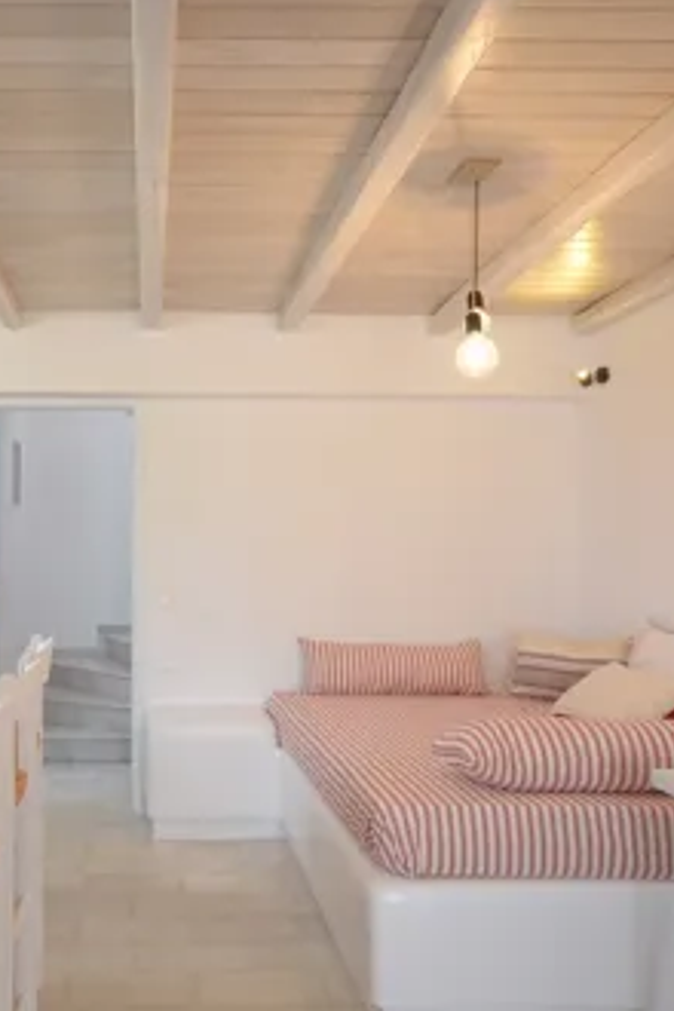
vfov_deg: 62.1
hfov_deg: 41.9
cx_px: 138
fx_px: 840
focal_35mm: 30
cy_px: 507
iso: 500
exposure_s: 1/60
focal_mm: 11
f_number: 5.6
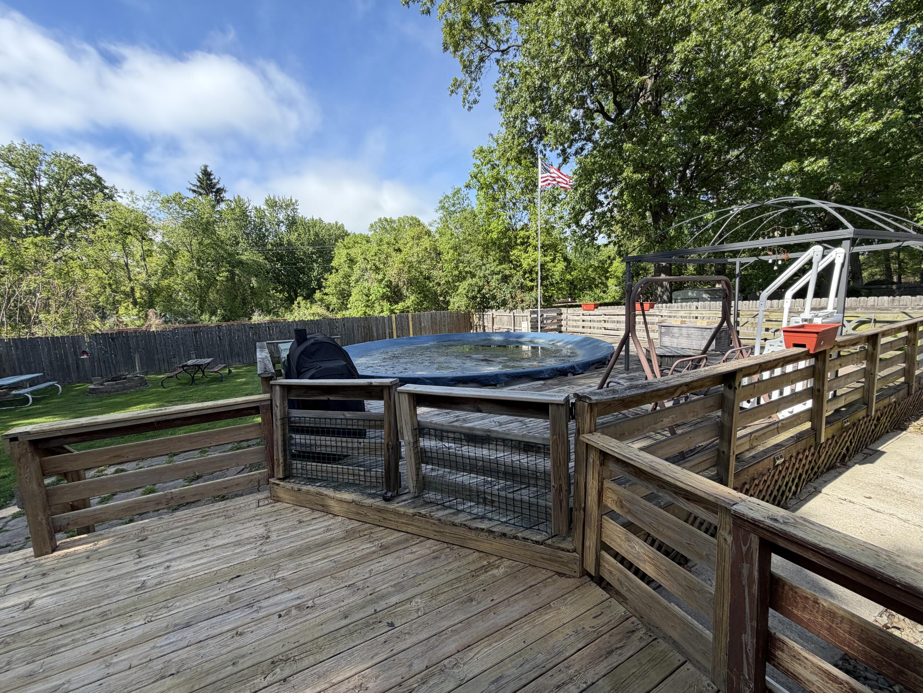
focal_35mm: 14
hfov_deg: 102.1
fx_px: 373
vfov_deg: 85.7
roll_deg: +2.8
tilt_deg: -8.1
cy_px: 346
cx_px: 462
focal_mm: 2.22
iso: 40
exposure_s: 1/502
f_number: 2.2
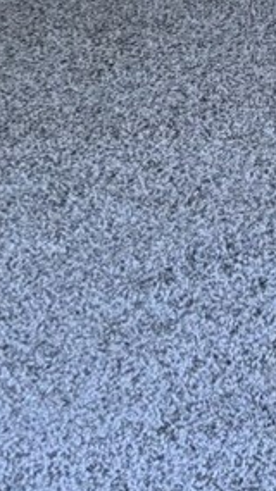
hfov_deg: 5.3
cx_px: 1258
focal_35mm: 188
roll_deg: -0.1
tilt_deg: -1.4
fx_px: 2450
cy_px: -636
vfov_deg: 10.2
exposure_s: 1/60
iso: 160
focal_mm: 6.76
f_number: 1.78
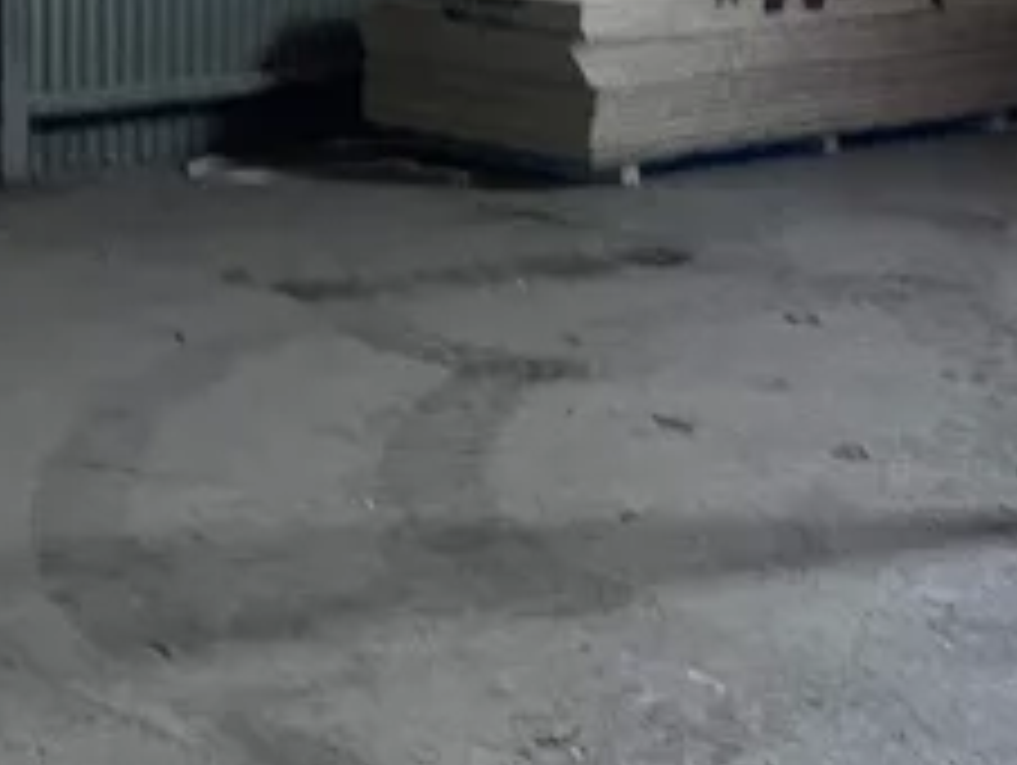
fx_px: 2706
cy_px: -135
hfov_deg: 21.3
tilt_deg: -1.4
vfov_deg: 15.5
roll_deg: -0.5
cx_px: 603
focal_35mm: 92
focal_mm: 4.2
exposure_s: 1/30
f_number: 1.6
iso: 800
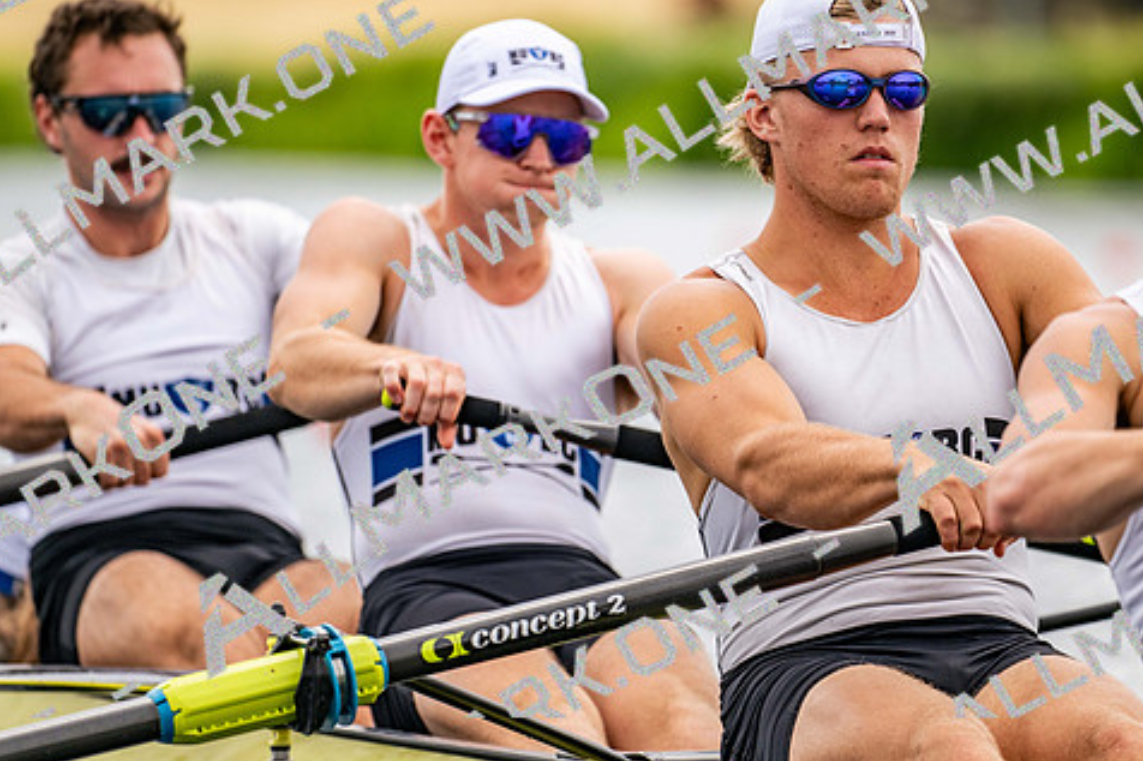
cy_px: 307
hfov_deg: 4.2
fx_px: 15456
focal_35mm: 487
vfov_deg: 2.8
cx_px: 684
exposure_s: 1/2500
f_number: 4.5
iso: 360
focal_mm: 400
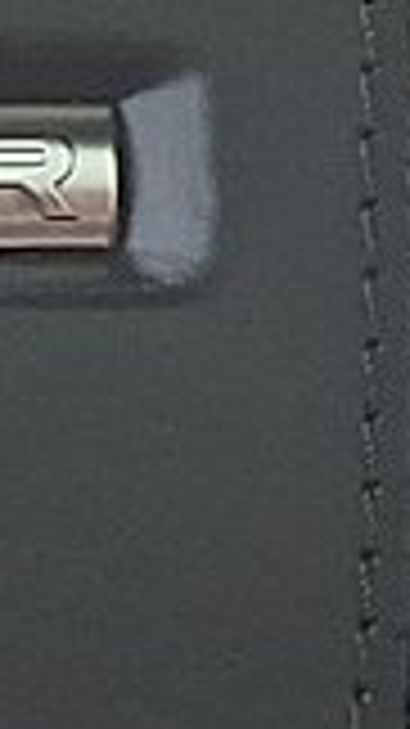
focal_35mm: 269
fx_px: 5204
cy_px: 180
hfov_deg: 4.4
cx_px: -541
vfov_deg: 8.0
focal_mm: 4.69
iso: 36
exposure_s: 1/120
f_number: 1.8
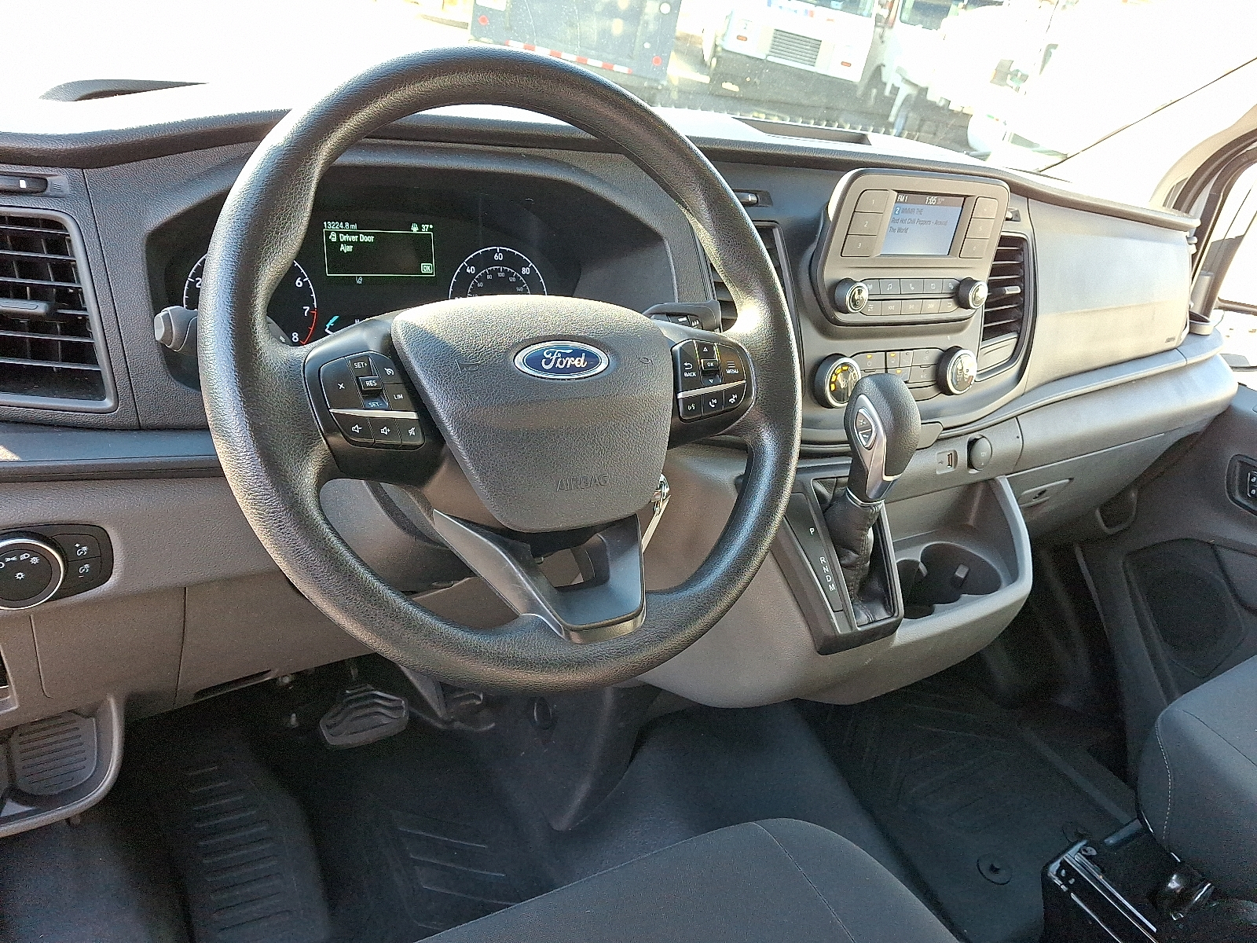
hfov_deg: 69.4
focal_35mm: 25
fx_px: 908
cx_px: 628
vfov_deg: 54.9
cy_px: 472
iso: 82
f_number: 1.8
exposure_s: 1/120
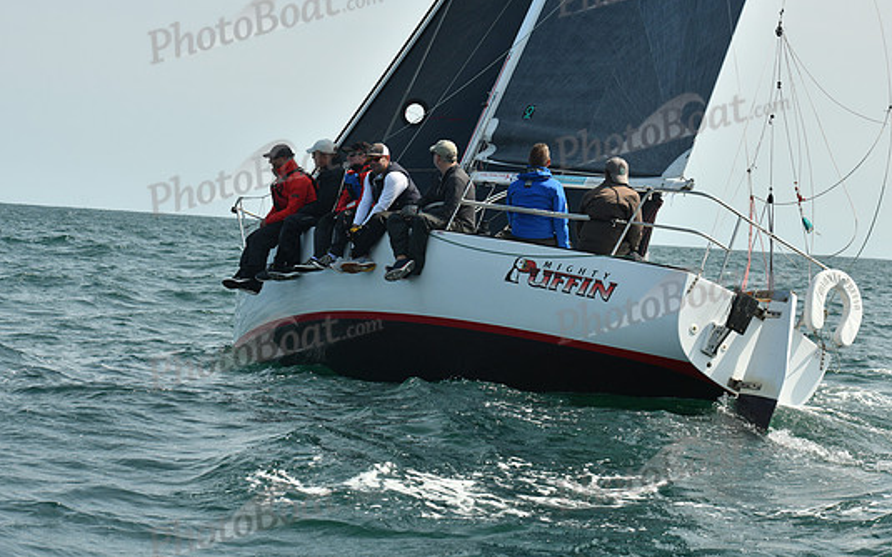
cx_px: 470
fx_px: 2284
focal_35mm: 94
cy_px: 238
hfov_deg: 22.1
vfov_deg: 13.9
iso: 320
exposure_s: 1/1250
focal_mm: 85
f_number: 7.1
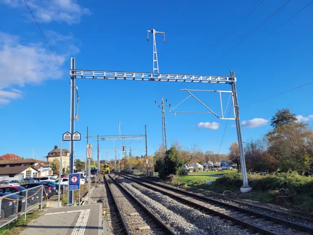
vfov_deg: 53.1
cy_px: 118
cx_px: 156
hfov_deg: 67.3
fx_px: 235
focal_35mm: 26
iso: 40
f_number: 1.8
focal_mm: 5.4
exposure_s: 1/1794
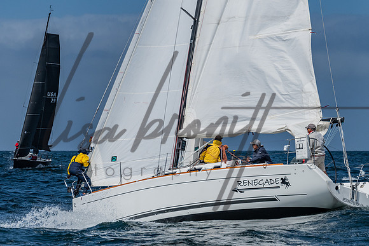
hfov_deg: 9.3
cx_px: 155
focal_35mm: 220
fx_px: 2259
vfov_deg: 6.2
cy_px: 126
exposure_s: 1/2500
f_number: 6.3
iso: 200
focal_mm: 110
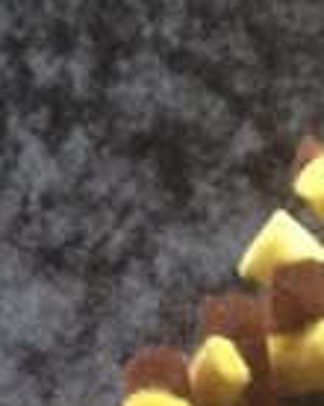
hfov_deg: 6.2
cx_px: 524
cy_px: 740
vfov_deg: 7.6
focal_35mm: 247
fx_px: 2967
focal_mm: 4.28
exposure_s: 1/15
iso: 200
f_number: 2.4
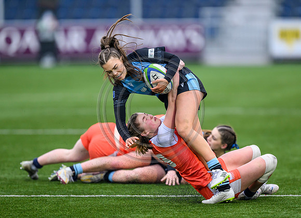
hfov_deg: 4.2
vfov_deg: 3.1
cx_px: 153
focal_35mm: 476
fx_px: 4091
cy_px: 107
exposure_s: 1/1600
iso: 1600
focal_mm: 400
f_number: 3.2
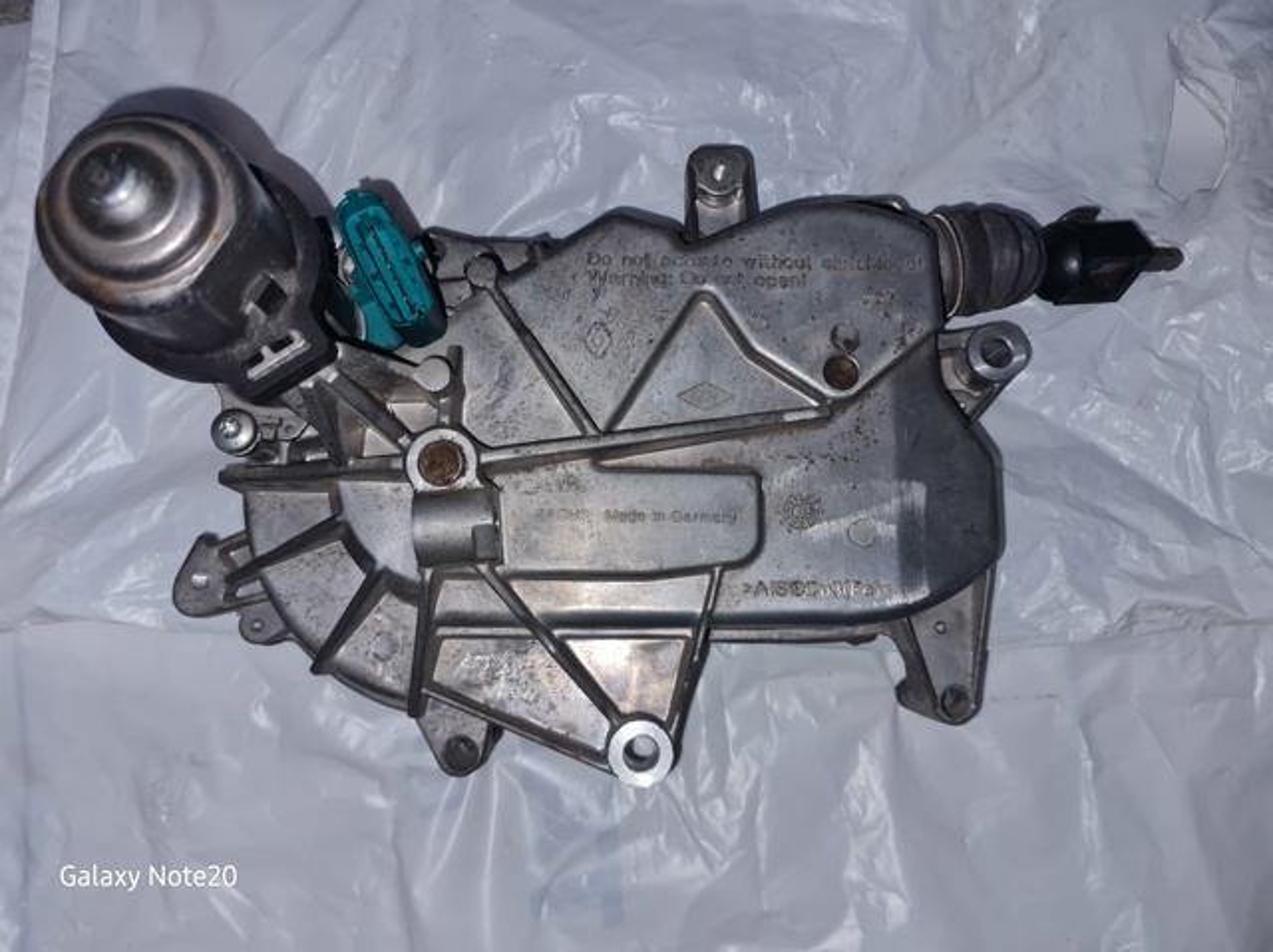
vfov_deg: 53.0
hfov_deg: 67.3
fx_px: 955
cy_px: 476
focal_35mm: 26
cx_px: 636
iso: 80
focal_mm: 5.4
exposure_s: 1/28
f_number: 1.8
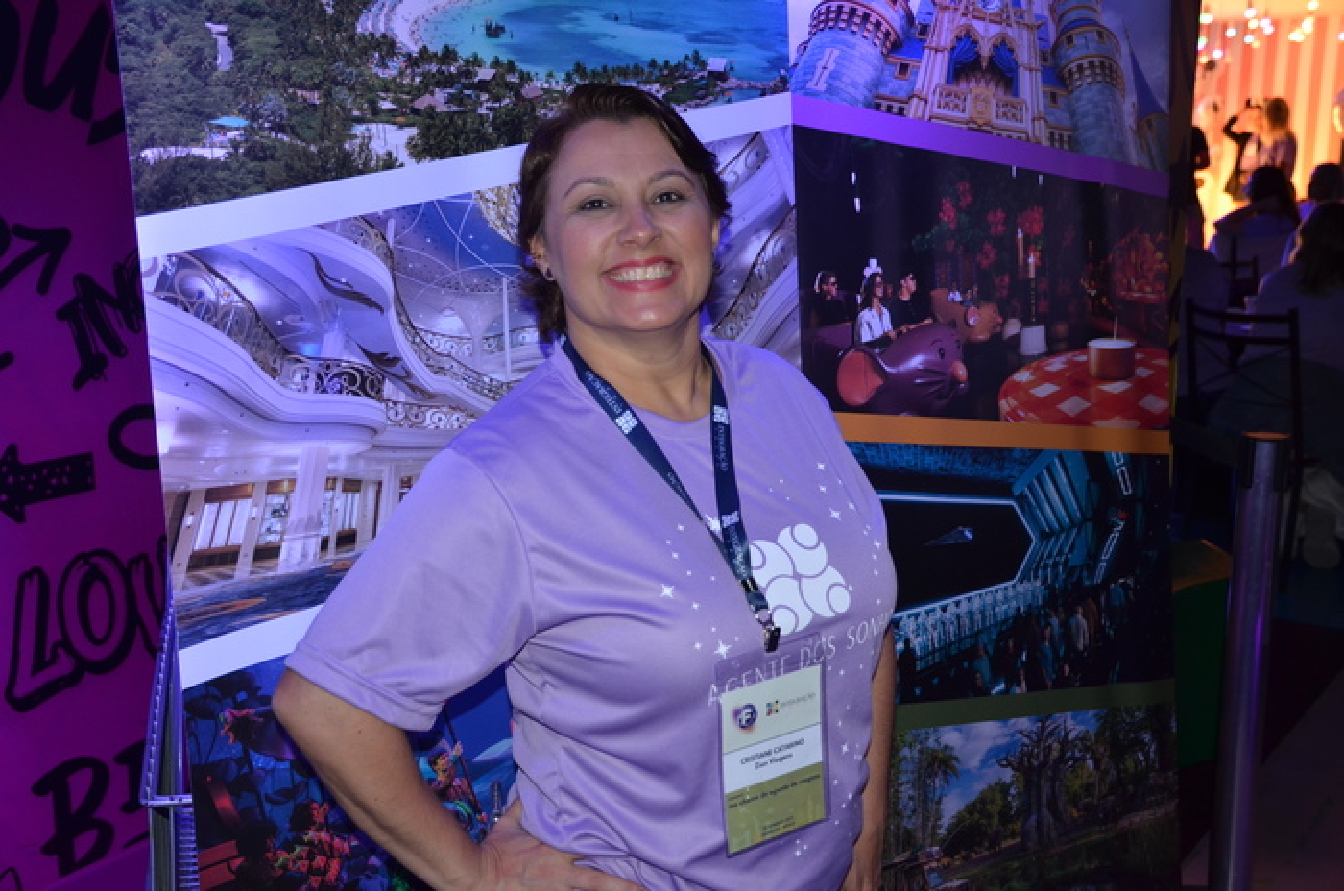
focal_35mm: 40
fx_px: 1509
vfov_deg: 32.9
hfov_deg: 48.0
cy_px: 446
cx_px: 672
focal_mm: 27
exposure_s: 1/60
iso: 800
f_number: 4
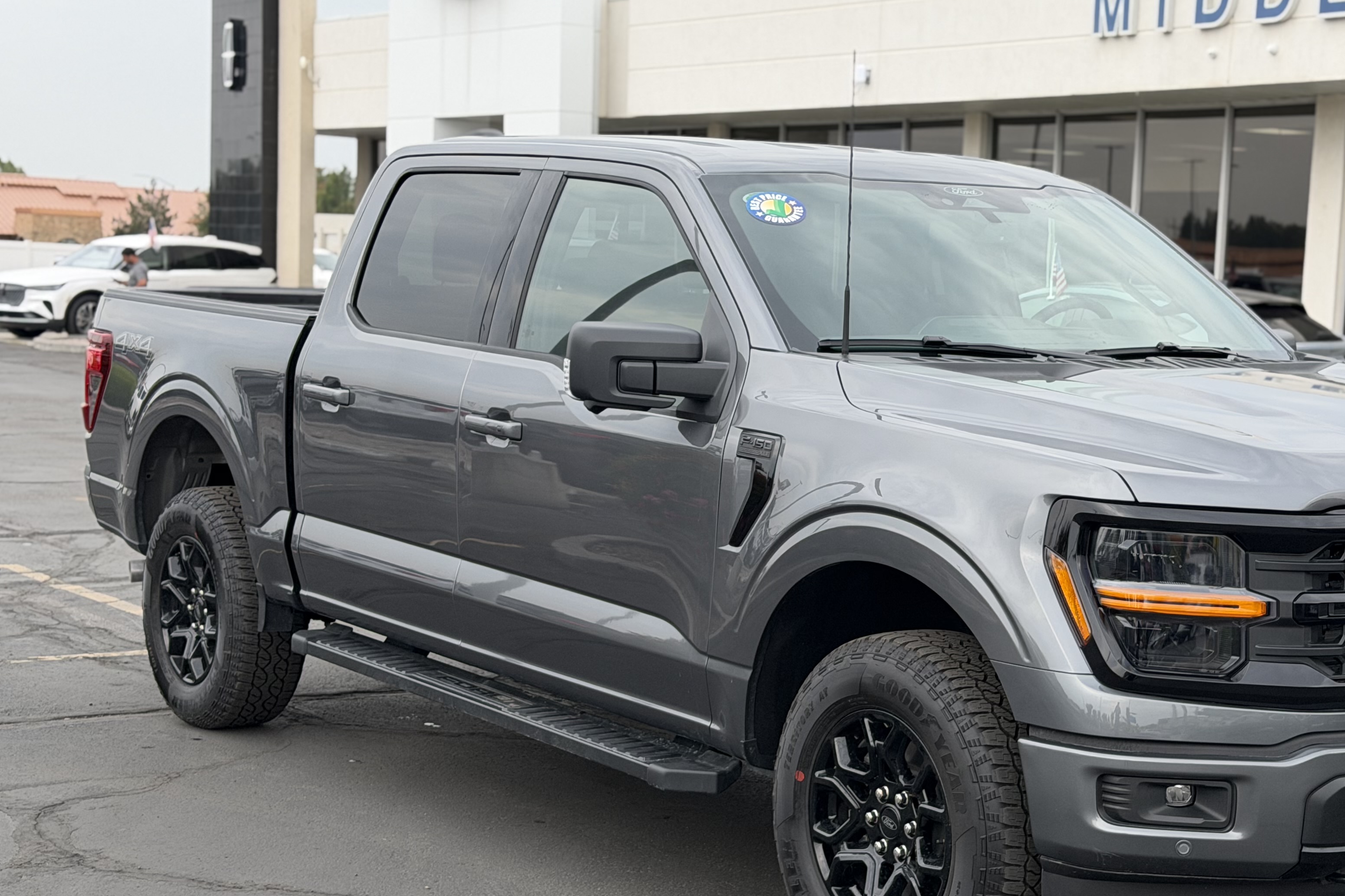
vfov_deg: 20.9
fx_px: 2428
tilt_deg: -5.3
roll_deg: -2.5
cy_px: 497
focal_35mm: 65
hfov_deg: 30.8
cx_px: 875
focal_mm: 6.76
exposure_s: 1/1149
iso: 64
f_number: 1.78
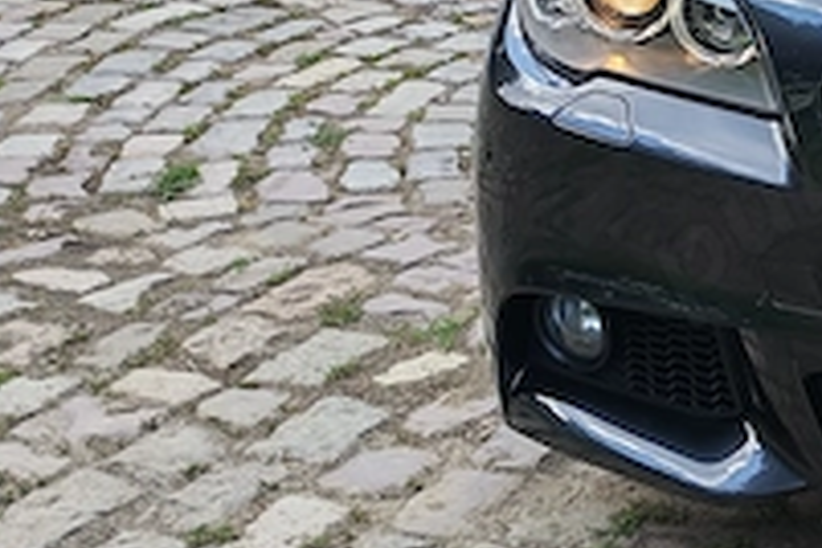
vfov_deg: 16.2
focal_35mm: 84
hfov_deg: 20.9
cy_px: 147
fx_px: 1918
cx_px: 1198
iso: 50
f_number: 1.9
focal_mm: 6.12
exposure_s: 1/390
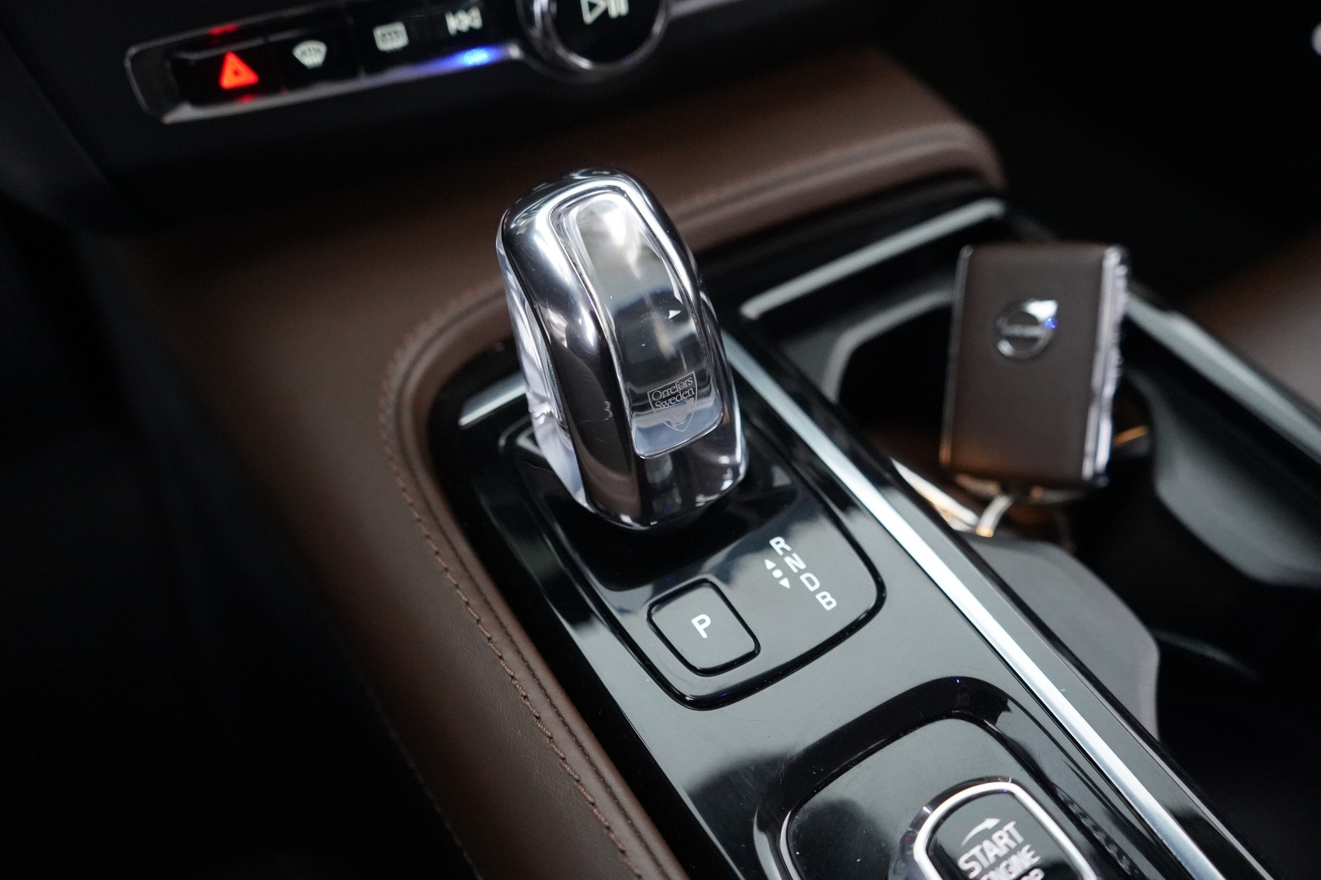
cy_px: 440
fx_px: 1027
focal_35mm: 28
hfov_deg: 65.5
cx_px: 660
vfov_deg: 46.4
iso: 12800
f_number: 4
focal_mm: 28
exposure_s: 1/60
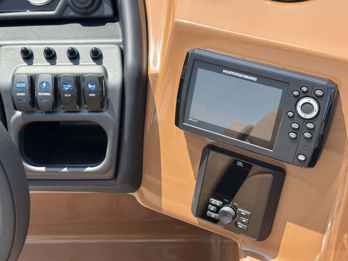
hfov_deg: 36.8
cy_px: 130
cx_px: 174
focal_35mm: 52
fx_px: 523
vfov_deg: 28.0
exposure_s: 1/597
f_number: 1.6
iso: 32
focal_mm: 5.96
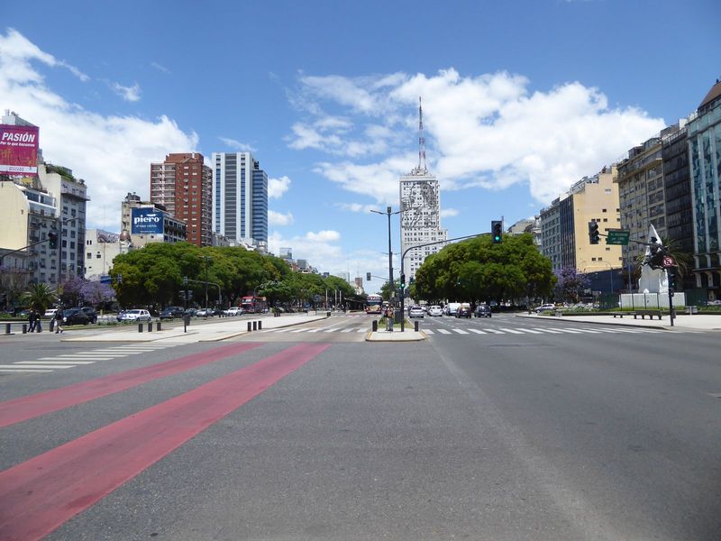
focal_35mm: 25
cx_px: 360
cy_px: 270
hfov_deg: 69.4
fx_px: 521
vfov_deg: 54.9
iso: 80
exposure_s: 1/1000
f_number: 3.3
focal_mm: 4.3
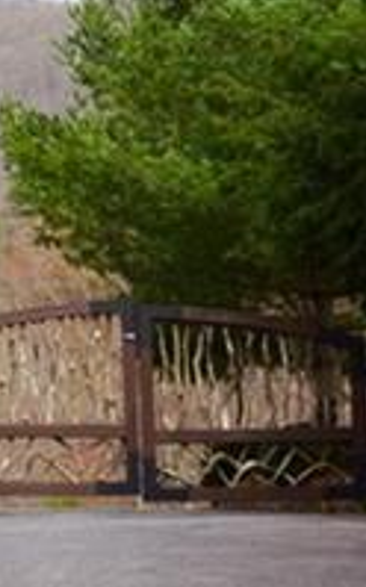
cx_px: -387
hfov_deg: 6.7
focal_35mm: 189
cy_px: 105
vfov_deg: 11.1
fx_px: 3023
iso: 100
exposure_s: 1/200
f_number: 7.1
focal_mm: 24
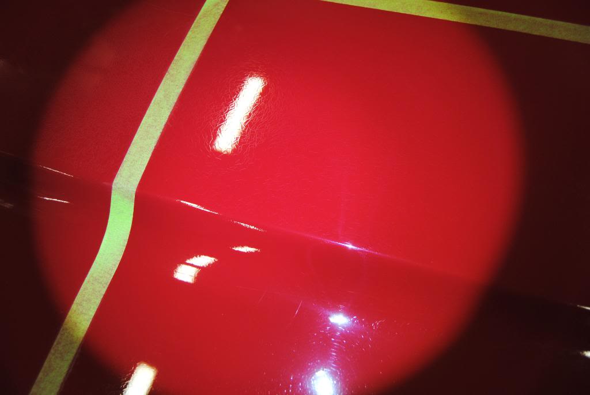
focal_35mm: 33
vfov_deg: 40.1
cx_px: 295
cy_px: 198
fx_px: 541
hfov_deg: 57.2
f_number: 3.5
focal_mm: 22
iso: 200
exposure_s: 1/50
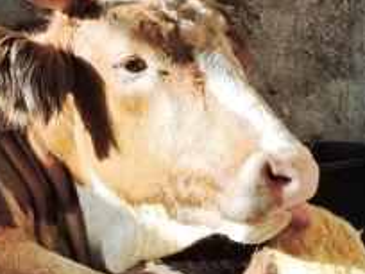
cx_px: 177
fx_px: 1276
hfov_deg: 16.3
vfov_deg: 12.2
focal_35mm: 121
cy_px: 183
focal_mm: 9.9
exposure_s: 1/100
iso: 100
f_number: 4
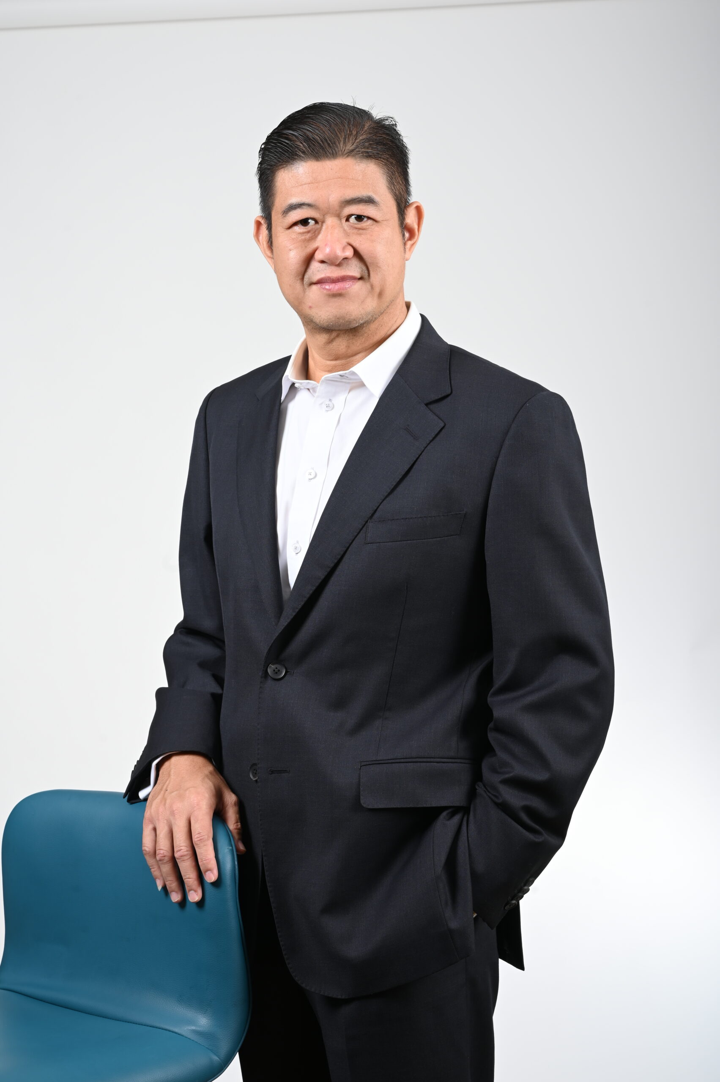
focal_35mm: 70
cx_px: 360
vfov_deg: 28.9
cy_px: 541
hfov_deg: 19.4
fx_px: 2103
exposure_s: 1/200
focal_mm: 70
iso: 100
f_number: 10
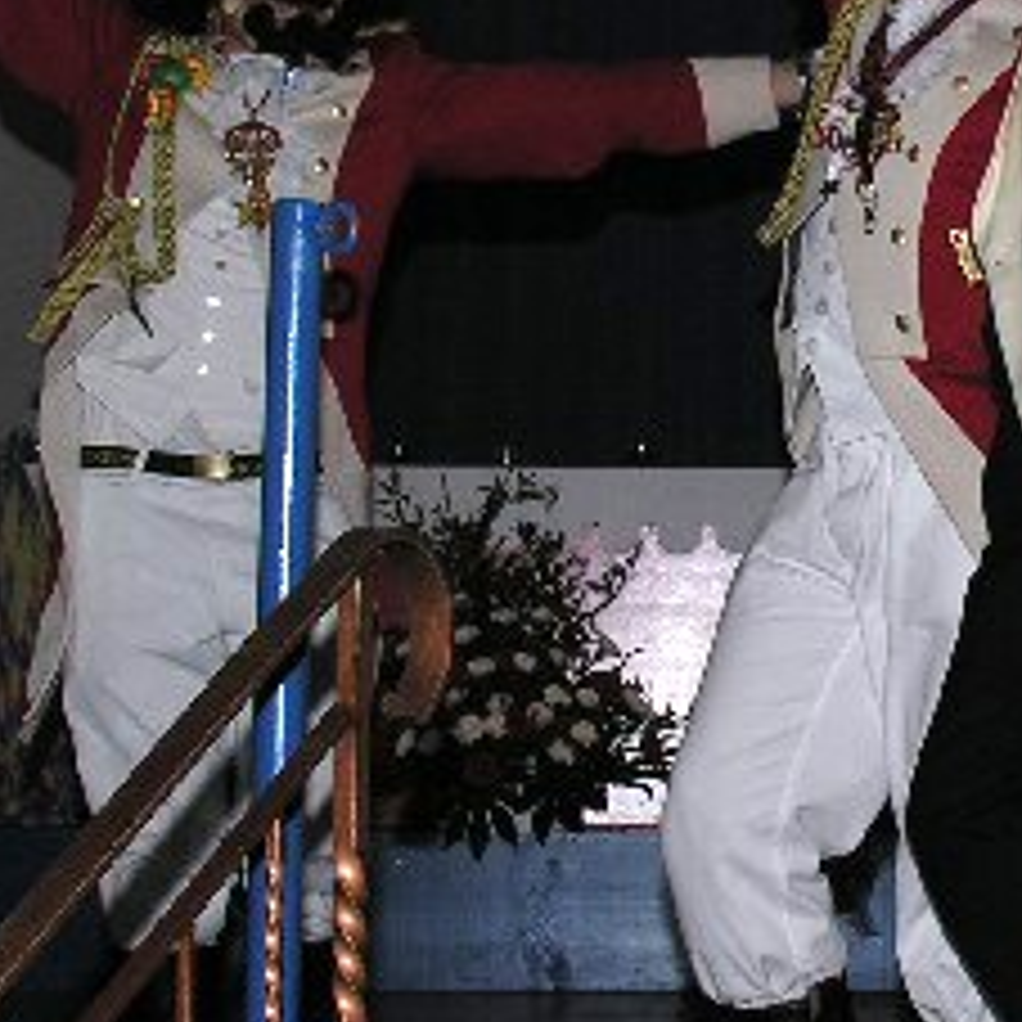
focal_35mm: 109
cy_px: 468
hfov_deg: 15.7
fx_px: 3641
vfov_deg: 16.0
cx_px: 1031
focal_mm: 8.9
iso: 50
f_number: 4
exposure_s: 1/60.1
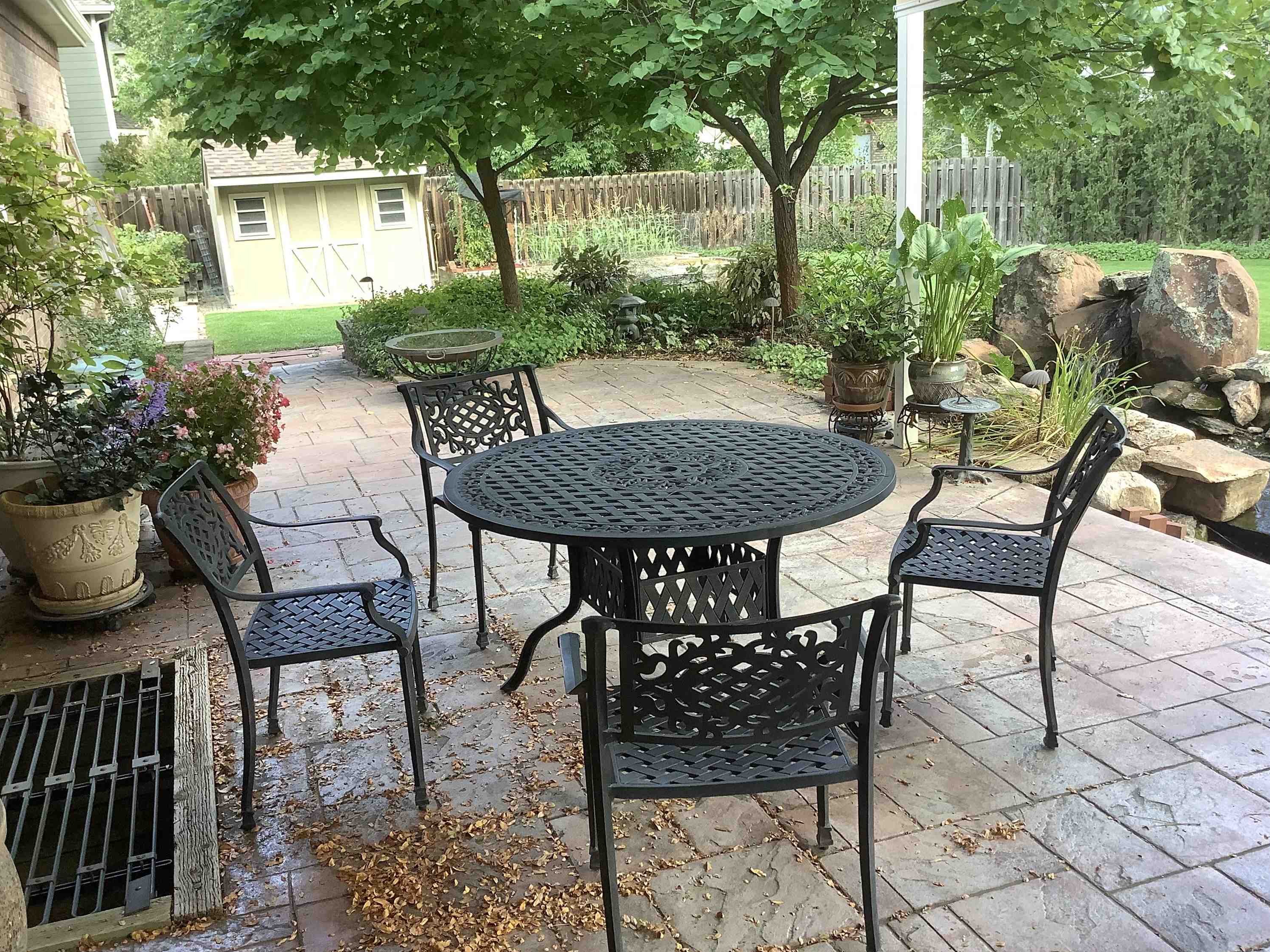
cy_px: 477
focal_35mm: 32
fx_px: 1174
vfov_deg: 44.2
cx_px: 627
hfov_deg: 56.8
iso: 50
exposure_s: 1/60
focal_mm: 3.3
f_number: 2.4
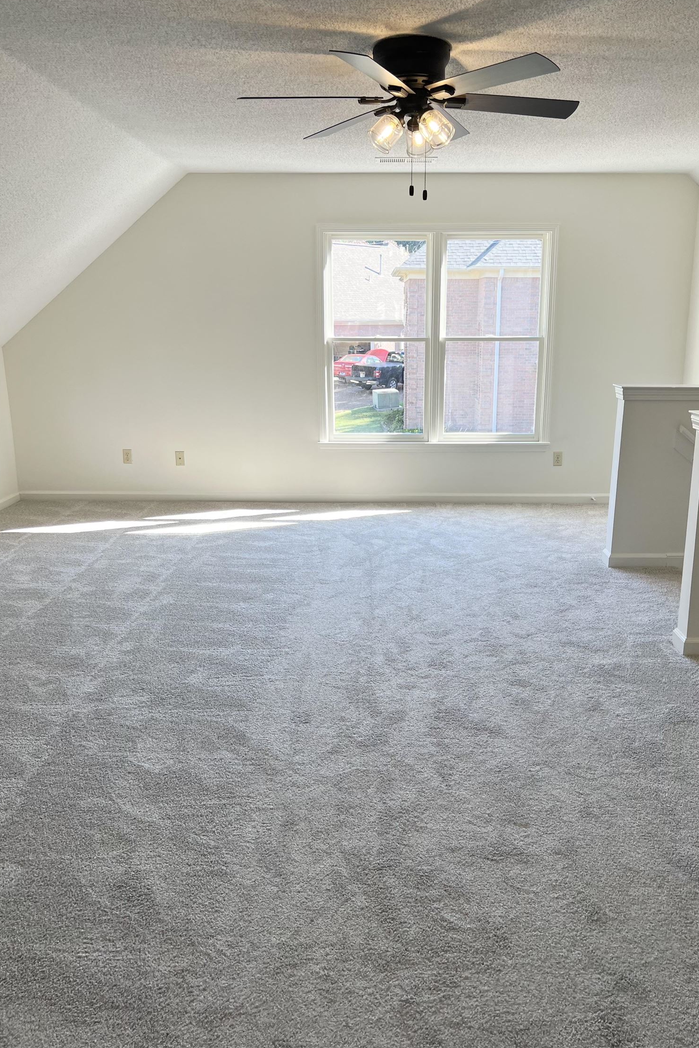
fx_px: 816
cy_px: 506
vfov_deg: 65.5
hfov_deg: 46.3
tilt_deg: -13.5
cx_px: 393
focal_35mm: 28
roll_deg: -0.5
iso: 40
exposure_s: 1/213
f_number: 1.5
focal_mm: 5.7
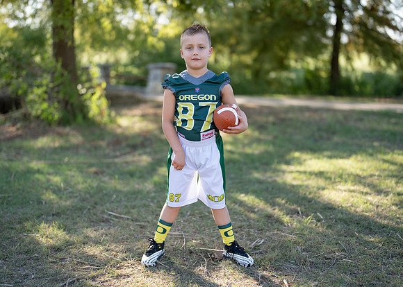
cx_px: 202
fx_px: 600
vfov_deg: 27.0
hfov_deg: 37.2
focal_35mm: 52
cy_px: 144
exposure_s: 1/1250
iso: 100
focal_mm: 50
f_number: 1.2
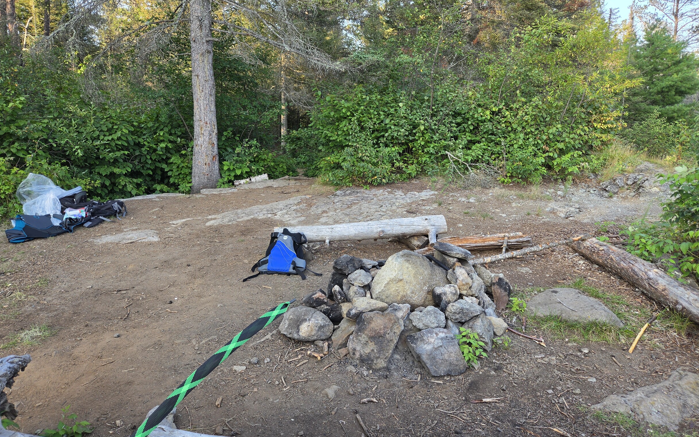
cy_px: 197
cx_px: 350
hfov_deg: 72.5
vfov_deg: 49.2
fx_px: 476
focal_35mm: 25
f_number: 1.8
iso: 50
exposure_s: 1/180
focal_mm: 5.4
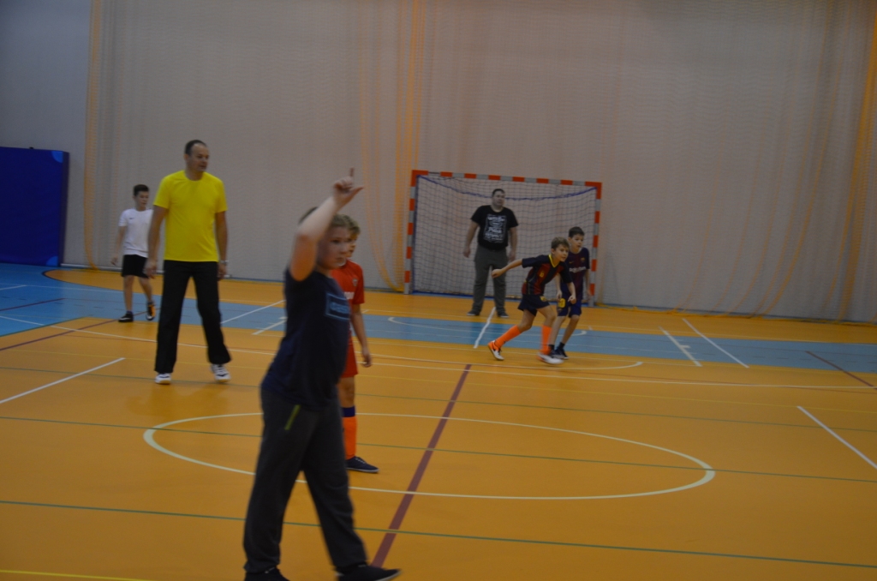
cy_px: 290
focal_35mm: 75
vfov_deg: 18.1
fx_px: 1823
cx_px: 438
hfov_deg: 27.0
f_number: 5
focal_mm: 50
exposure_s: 1/60
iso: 720
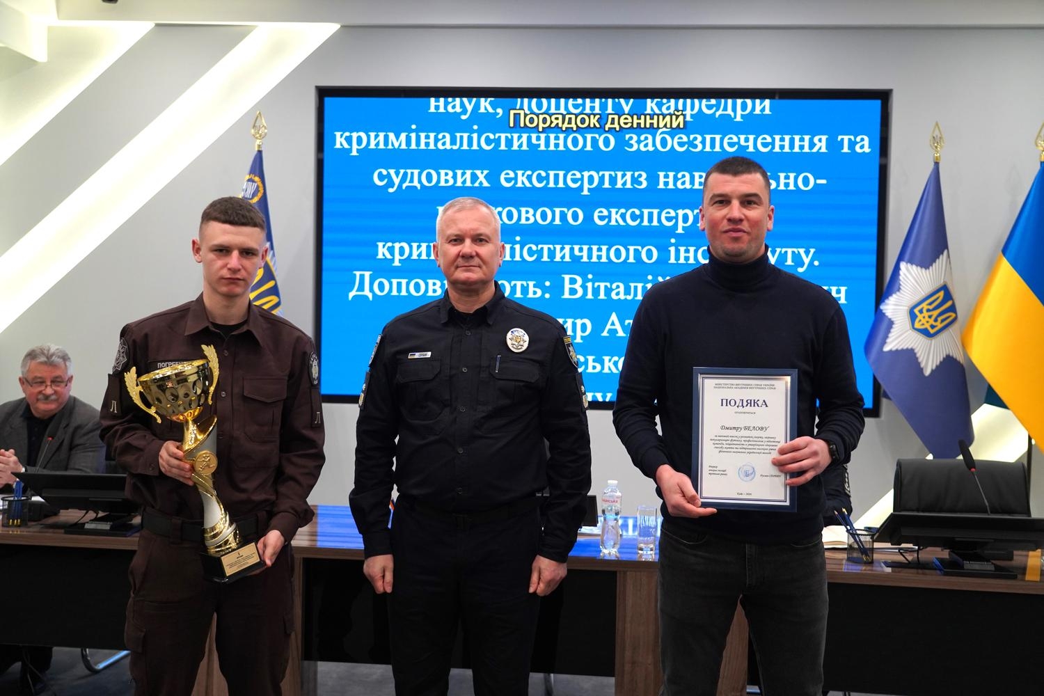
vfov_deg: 35.1
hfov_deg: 50.7
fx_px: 1102
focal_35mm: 38
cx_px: 522
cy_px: 348
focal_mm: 38
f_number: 4
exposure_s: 1/160
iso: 1600
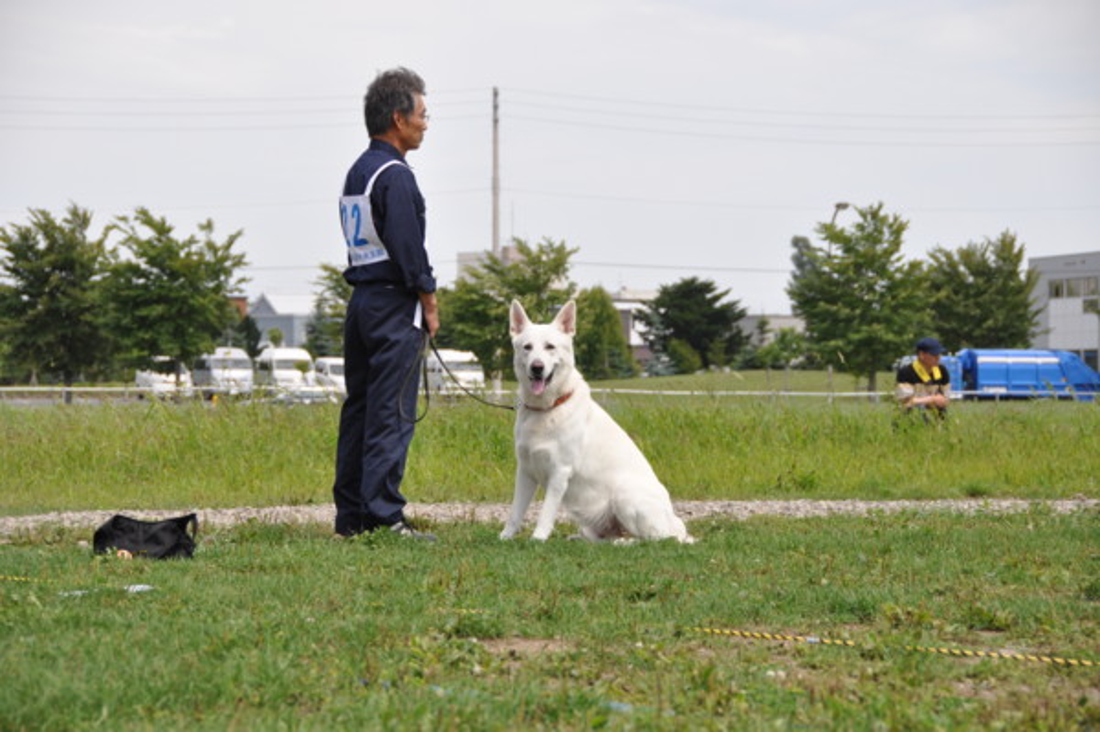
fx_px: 3664
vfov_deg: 11.4
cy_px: 366
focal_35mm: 120
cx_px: 550
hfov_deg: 17.1
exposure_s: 1/1600
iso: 400
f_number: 5.6
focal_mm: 80
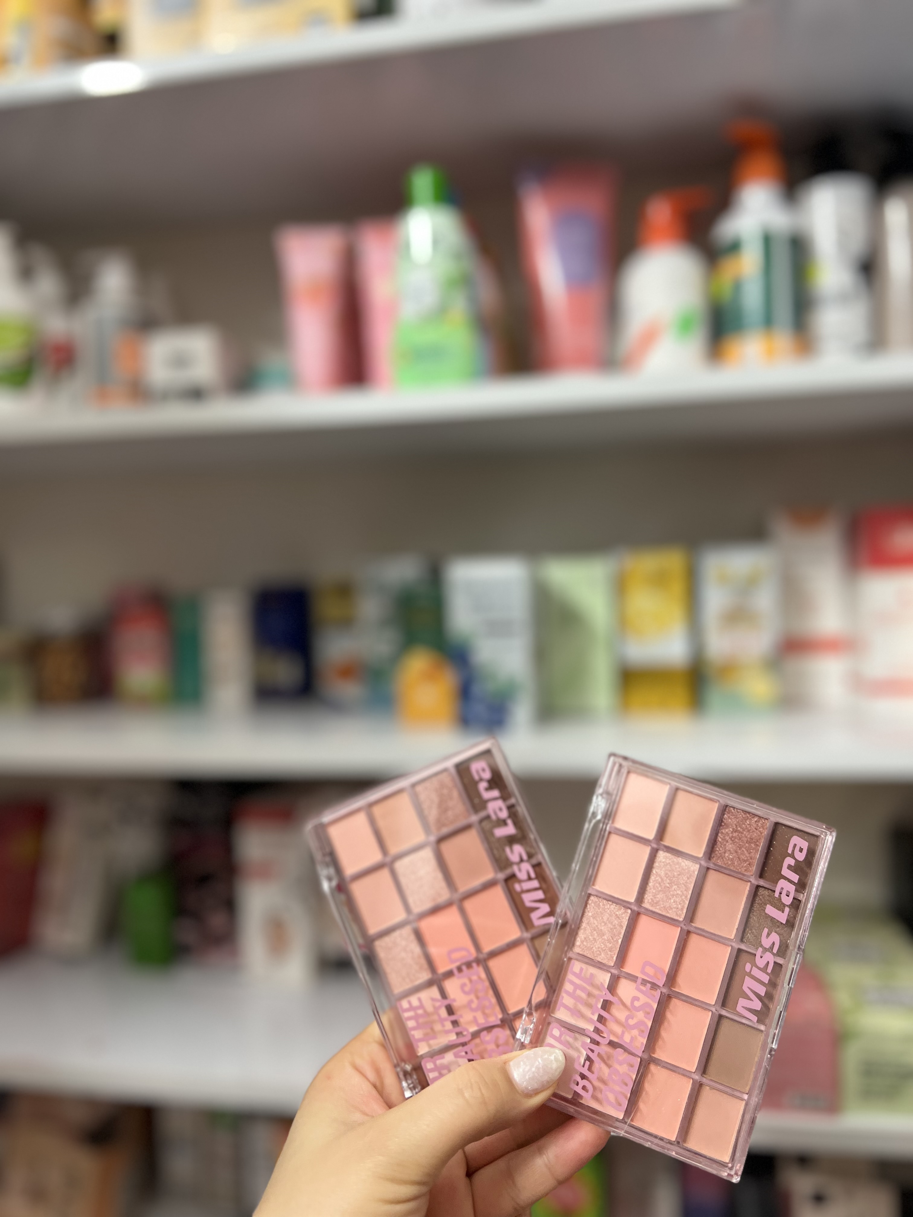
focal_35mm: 26
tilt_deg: +0.2
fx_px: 914
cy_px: 608
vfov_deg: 67.3
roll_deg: +1.7
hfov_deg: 53.1
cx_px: 456
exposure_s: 1/50
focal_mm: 5.7
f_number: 1.5
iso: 125
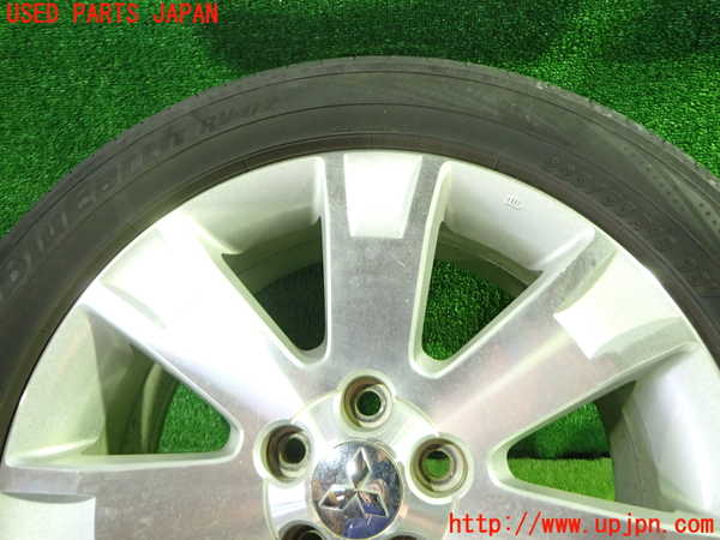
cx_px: 360
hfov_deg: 69.4
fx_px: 520
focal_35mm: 25
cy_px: 270
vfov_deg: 54.9
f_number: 2
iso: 500
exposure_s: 1/30
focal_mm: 4.5
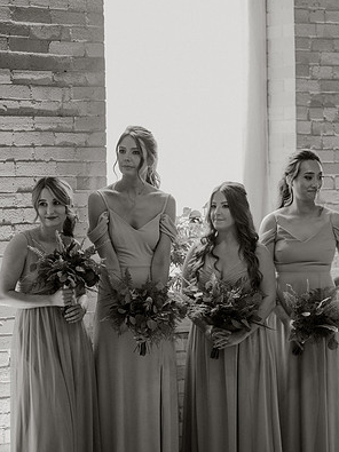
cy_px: 244
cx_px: 170
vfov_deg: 17.1
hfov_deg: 12.9
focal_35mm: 115
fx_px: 1502
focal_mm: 105
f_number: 2.2
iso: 2500
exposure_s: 1/400
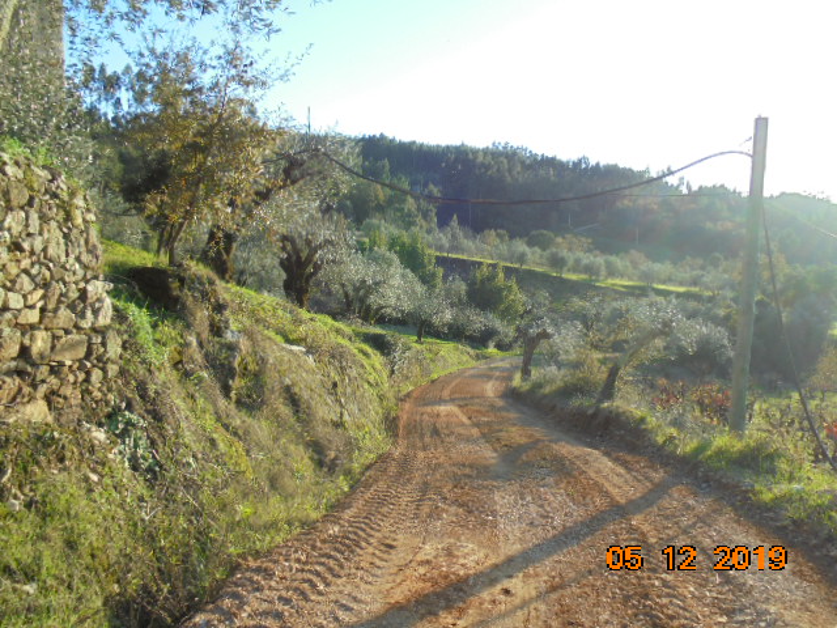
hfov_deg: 61.7
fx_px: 701
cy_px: 314
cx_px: 418
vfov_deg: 48.2
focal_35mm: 29
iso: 100
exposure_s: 1/320
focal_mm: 5.3
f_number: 3.7
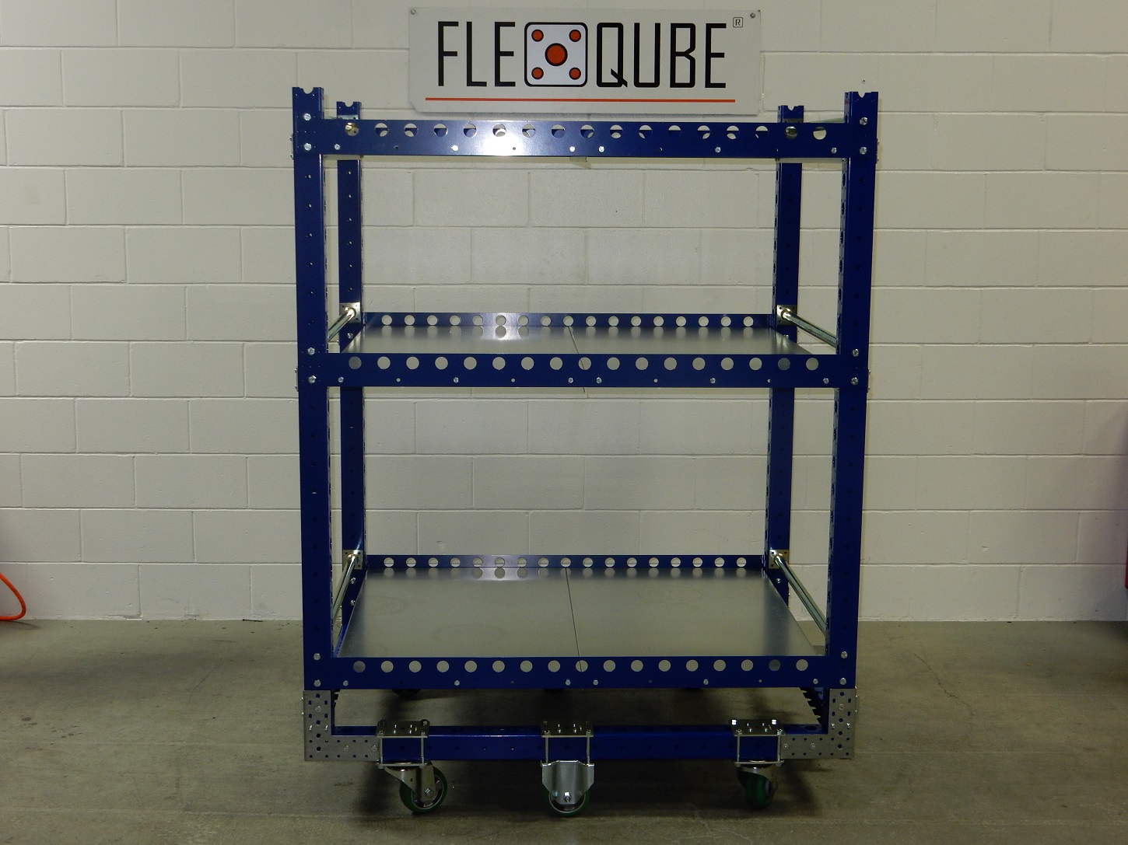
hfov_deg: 37.5
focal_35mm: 51
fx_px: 1662
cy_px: 422
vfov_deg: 28.6
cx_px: 564
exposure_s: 1/30
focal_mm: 9
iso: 200
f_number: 4.5
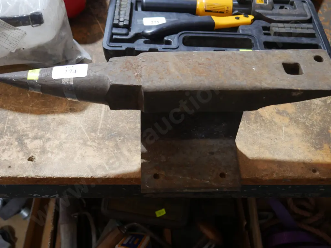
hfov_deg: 44.8
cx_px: 166
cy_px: 124
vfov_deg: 34.4
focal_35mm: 42
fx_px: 402
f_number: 4.6
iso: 800
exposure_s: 1/60
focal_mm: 21
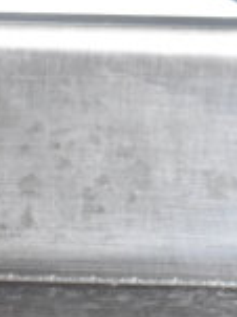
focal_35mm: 268
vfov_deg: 7.4
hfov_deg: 5.4
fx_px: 2450
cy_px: 301
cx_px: -313
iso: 2500
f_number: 5.3
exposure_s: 1/80
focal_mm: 46
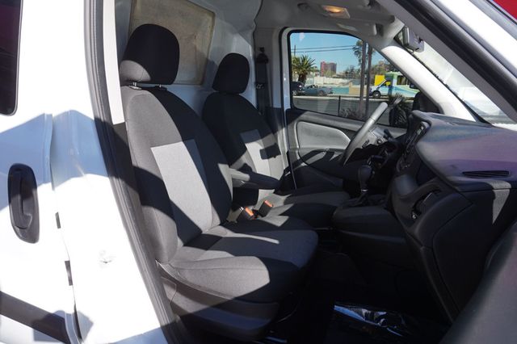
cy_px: 172
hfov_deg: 73.8
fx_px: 344
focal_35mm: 24
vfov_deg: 53.1
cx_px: 258
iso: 100
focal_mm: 16
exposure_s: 1/100
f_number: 8
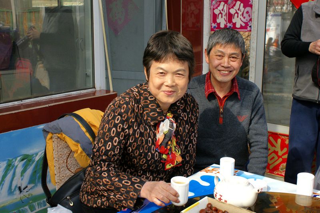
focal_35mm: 45
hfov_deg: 43.6
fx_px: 400
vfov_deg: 29.9
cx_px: 160
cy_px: 106
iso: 200
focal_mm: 30
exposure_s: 1/1000
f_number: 5.6
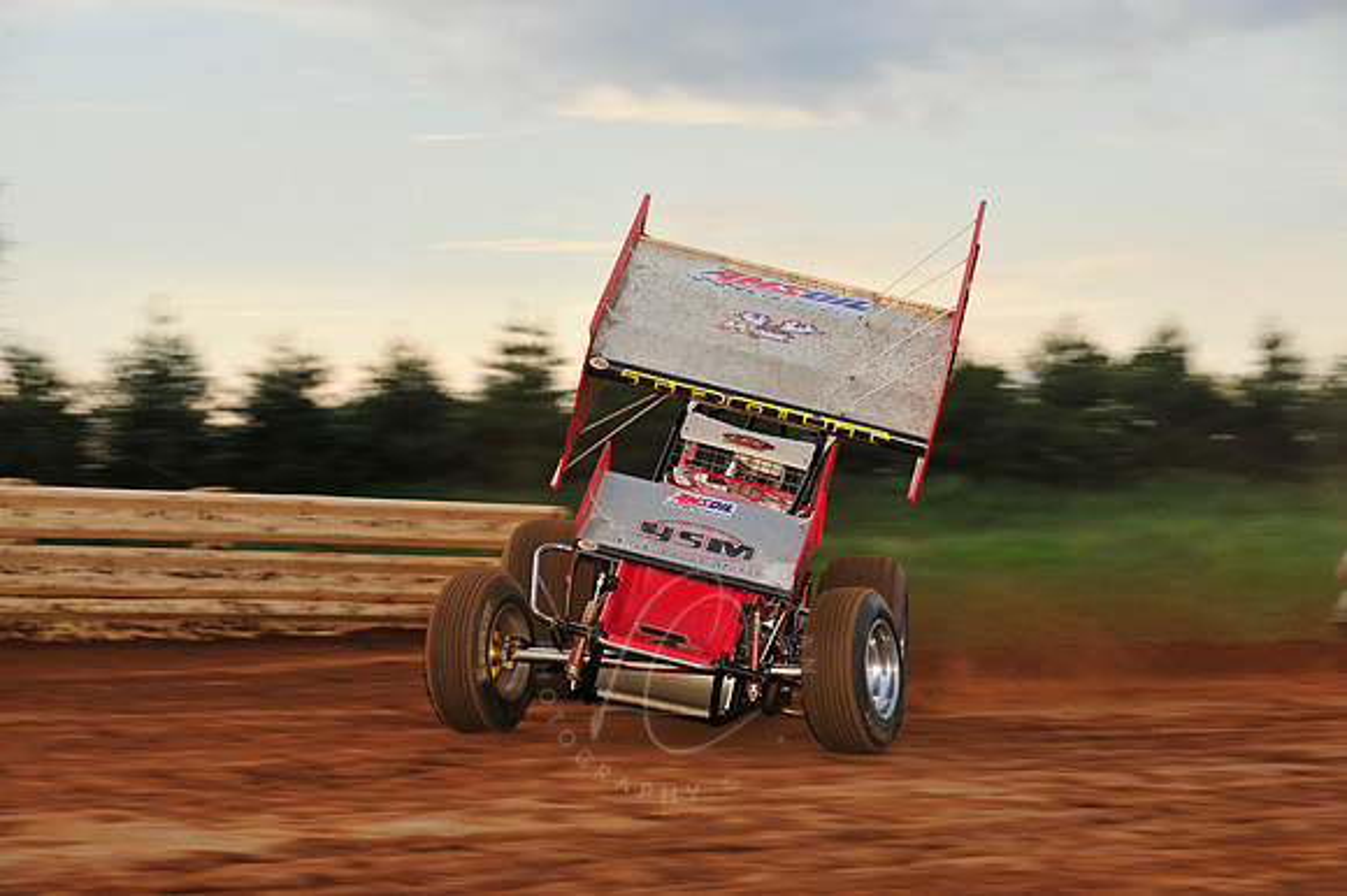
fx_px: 4188
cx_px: 674
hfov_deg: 18.3
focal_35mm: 112
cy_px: 448
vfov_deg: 12.2
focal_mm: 112
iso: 500
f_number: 8
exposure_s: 1/320
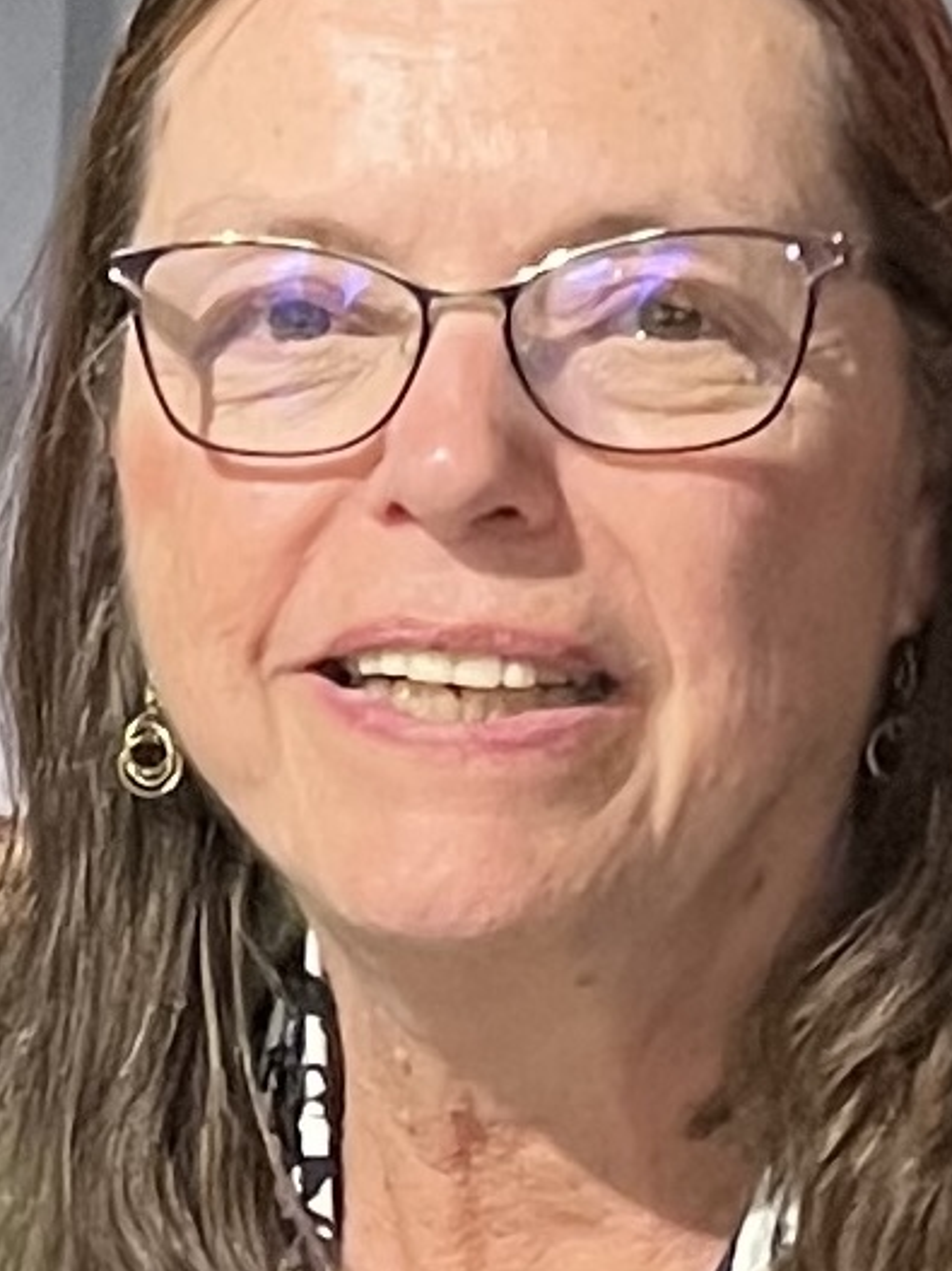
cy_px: 862
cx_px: 445
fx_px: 1981
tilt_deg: -16.3
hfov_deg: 27.0
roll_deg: +2.1
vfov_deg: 35.2
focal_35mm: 54
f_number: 1.6
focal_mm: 5.1
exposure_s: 1/50
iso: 400
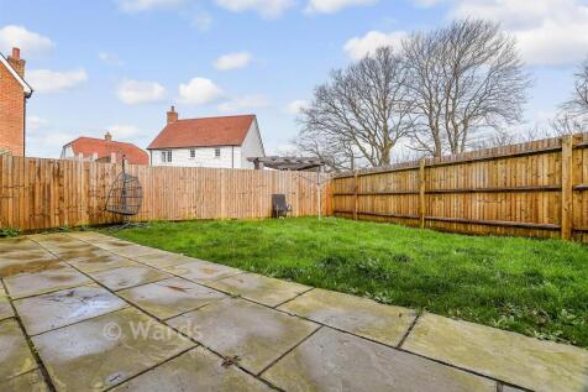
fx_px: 408
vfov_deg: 51.3
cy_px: 196
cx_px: 294
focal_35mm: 25
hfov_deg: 71.5
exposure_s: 1/160
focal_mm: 17
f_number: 8
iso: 160
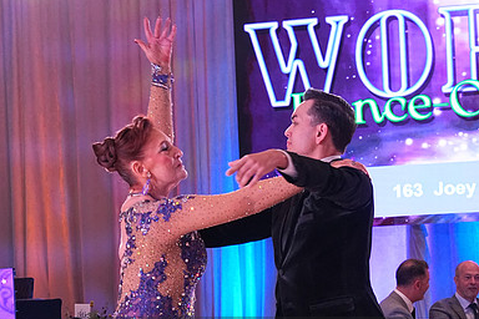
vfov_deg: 7.1
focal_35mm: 192
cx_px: 239
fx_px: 2554
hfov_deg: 10.7
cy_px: 359
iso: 3200
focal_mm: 85
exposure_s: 1/250
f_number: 6.3
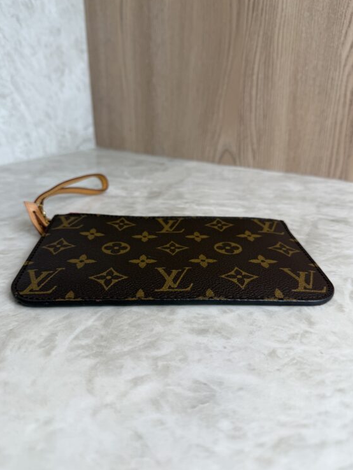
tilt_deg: -23.2
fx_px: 353
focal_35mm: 26
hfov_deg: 53.1
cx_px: 169
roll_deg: -0.1
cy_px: 237
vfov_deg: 67.3
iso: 64
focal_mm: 6.76
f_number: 1.78
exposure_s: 1/120
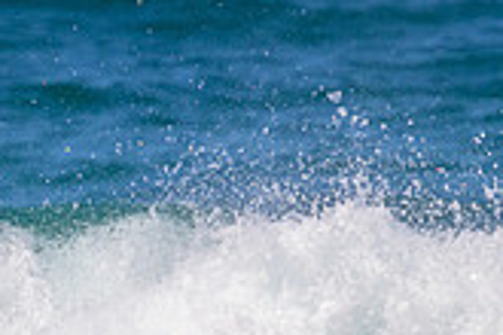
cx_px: 216
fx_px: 39231
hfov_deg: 0.7
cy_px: 553
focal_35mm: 2808
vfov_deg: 0.5
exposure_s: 1/1600
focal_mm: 800
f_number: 11
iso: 640
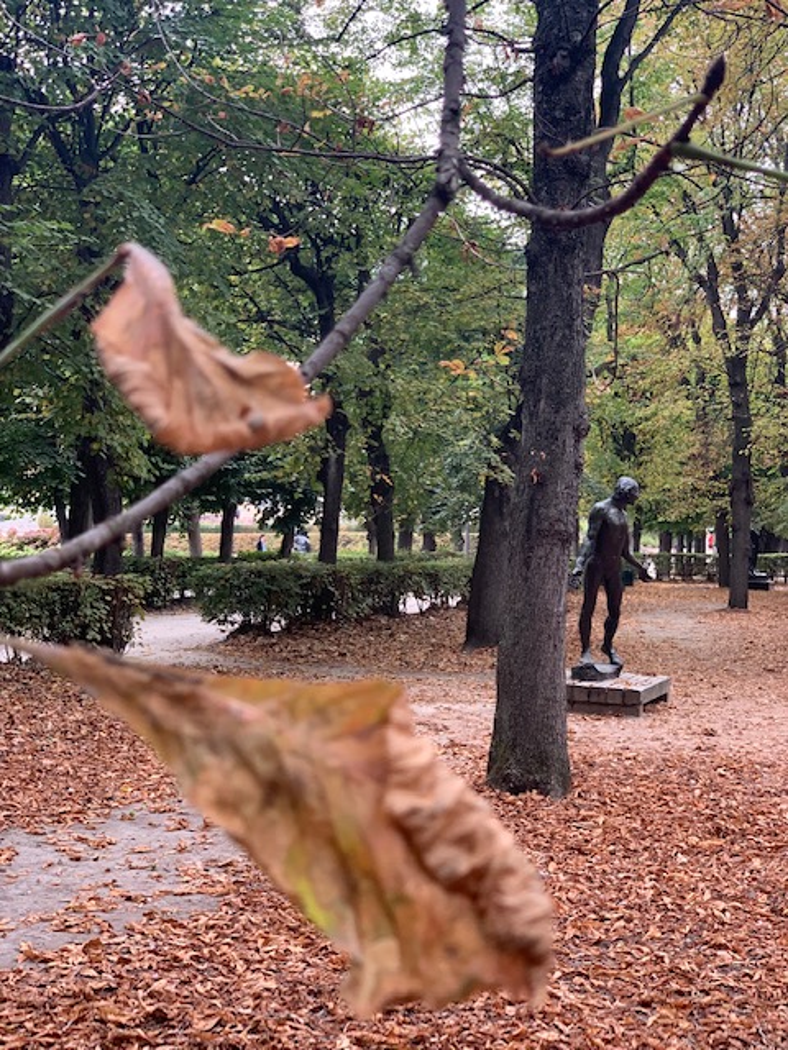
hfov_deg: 28.0
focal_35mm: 52
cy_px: 525
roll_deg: -1.7
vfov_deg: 36.8
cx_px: 394
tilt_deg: +1.6
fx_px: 1578
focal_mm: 6
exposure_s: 1/122
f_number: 2.4
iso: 64
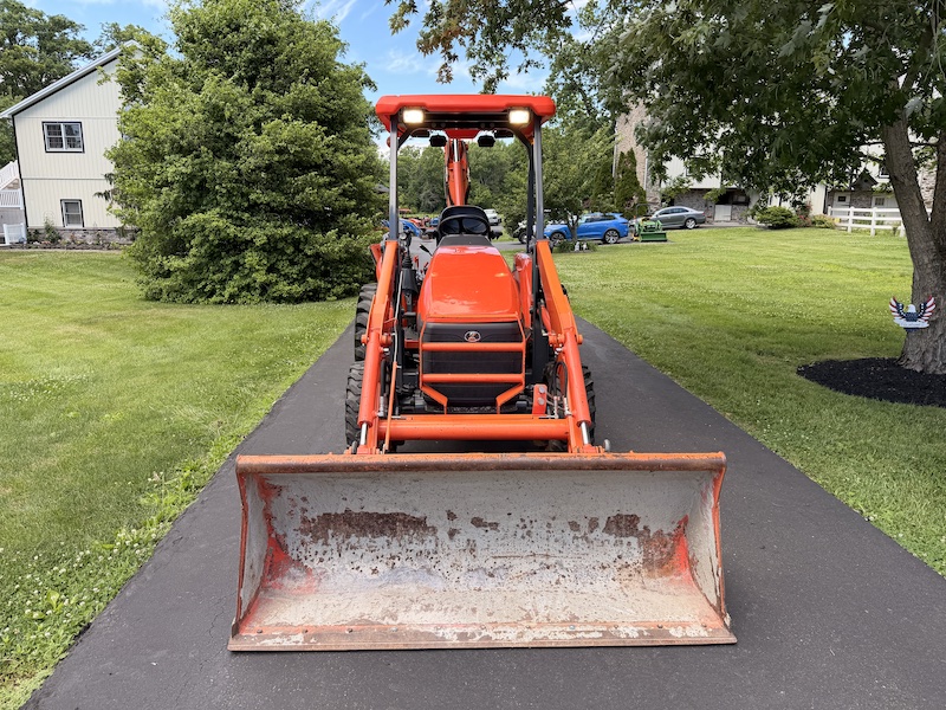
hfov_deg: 71.6
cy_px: 355
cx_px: 473
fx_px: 656
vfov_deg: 56.8
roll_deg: +2.8
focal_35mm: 24
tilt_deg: -10.6
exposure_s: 1/1106
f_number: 1.78
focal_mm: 6.76
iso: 100
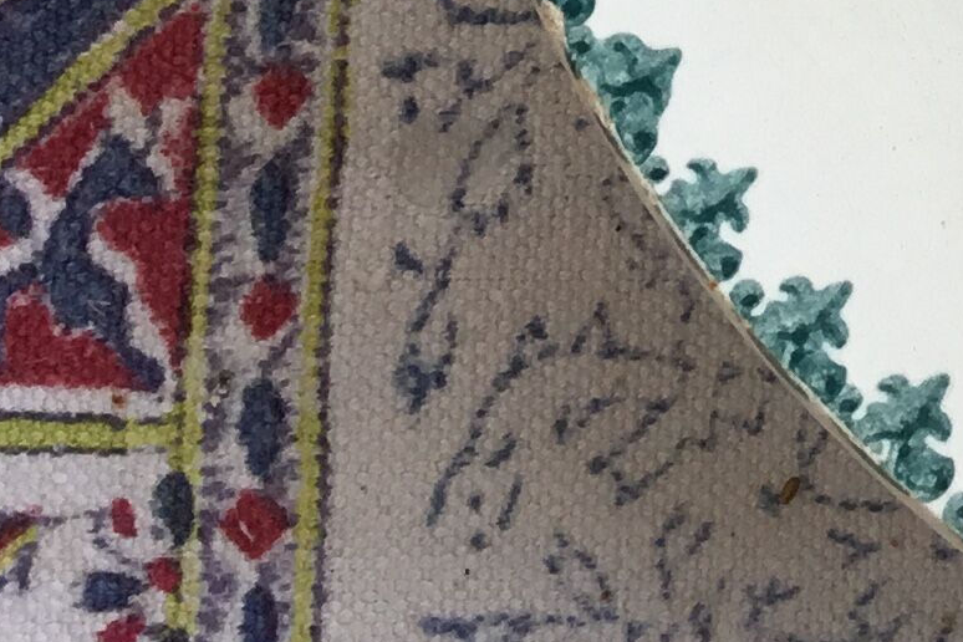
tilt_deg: -84.6
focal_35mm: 136
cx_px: 1625
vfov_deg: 9.5
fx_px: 3638
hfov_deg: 13.8
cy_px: -556
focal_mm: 3.3
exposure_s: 1/100
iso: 32
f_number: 2.4
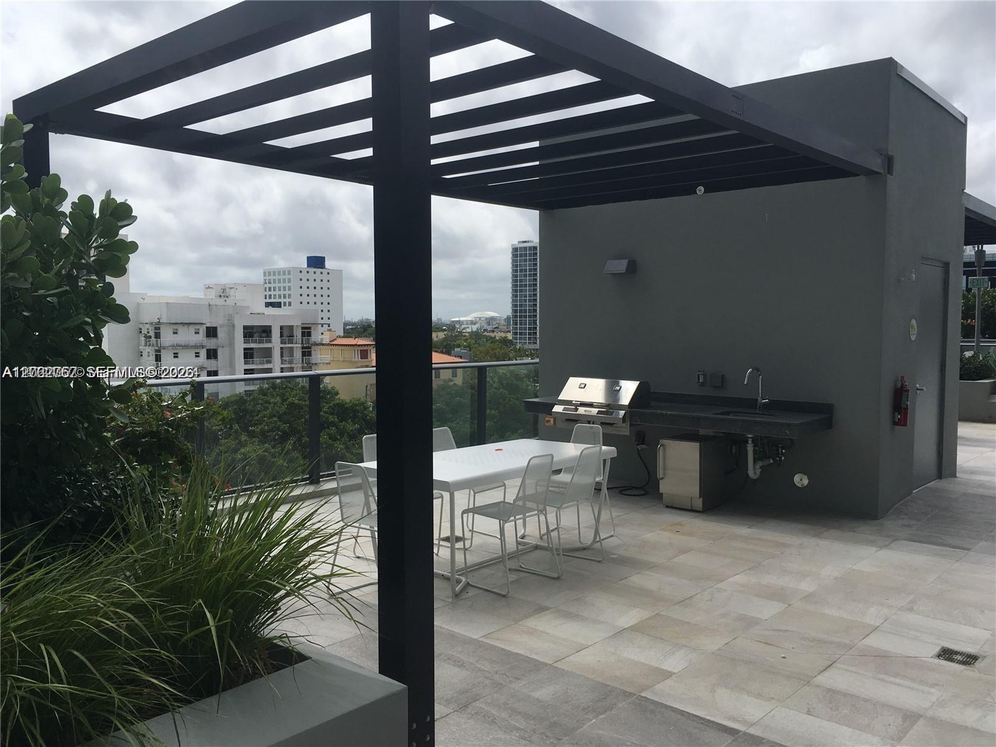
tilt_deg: -2.7
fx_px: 834
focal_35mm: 29
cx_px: 498
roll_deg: +0.6
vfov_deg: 48.2
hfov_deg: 61.7
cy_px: 374
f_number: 2.2
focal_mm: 4.15
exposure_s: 1/2747
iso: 25
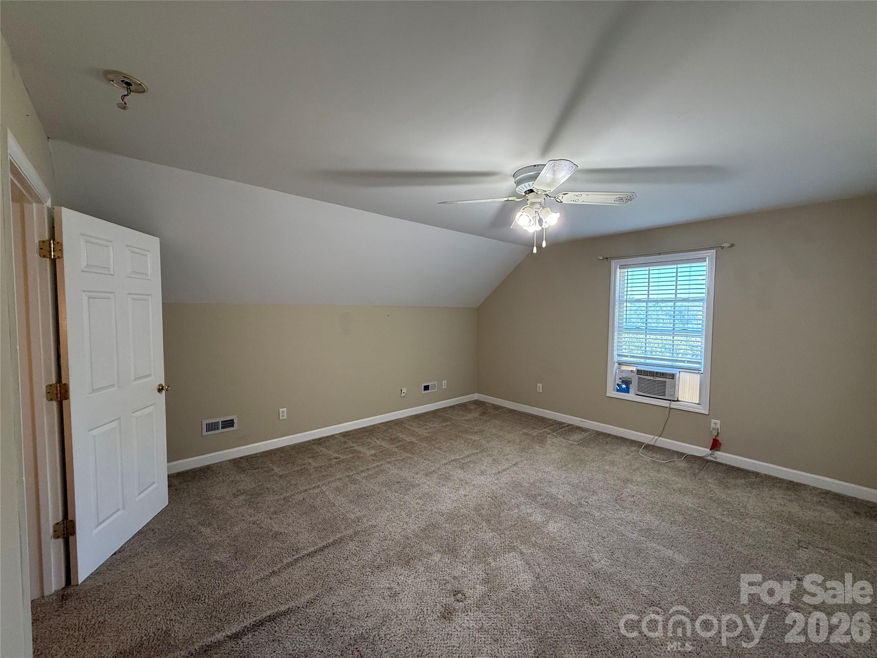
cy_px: 329
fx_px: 355
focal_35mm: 14
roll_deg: -0.6
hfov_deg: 102.1
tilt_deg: -2.4
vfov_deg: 85.7
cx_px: 438
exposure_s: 1/120
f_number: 2.2
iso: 200
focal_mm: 2.22
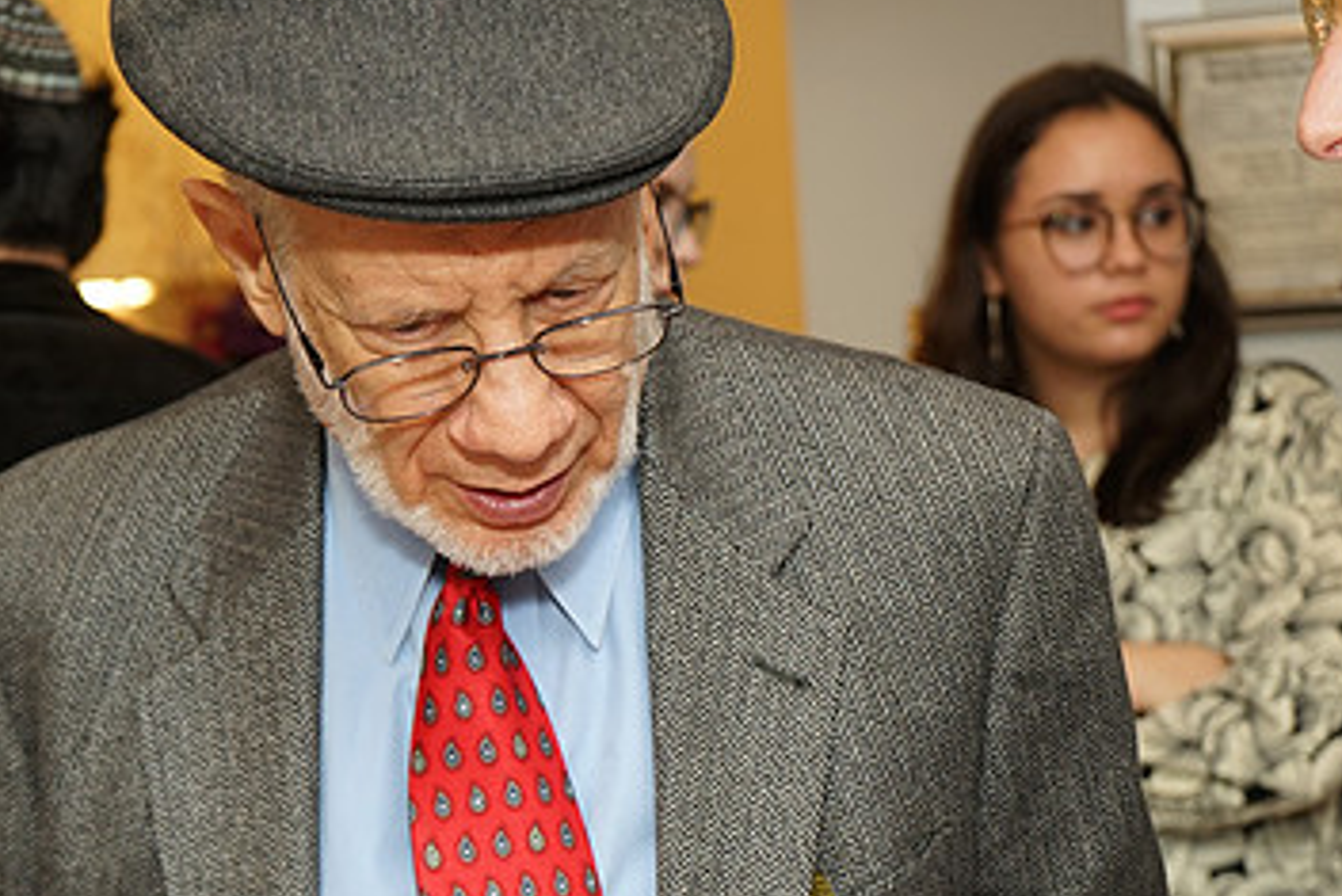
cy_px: 677
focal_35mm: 89
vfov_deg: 15.3
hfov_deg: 22.9
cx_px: 610
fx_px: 3319
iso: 640
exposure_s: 1/80
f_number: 5
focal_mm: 54
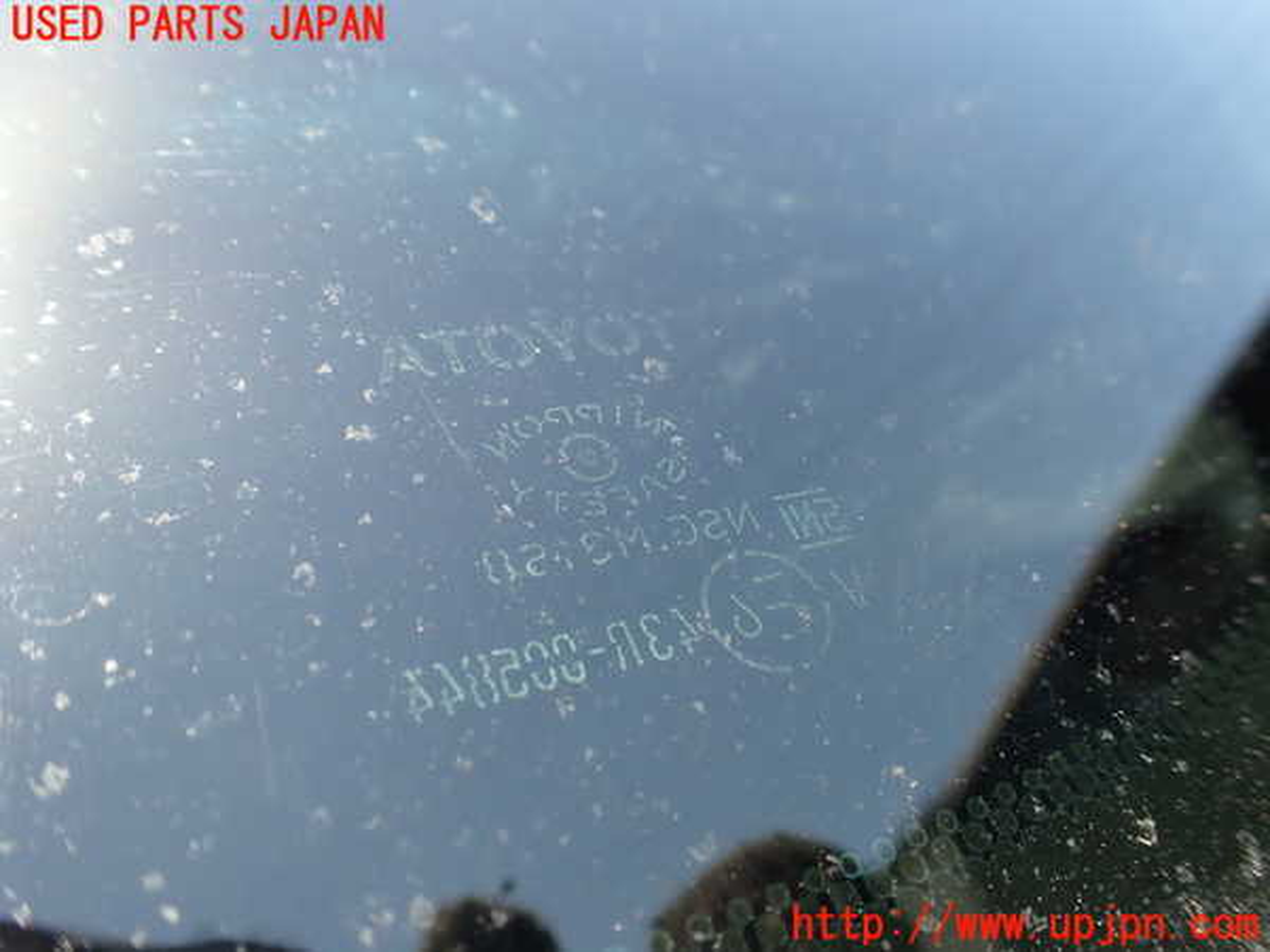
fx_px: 1101
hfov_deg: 60.0
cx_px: 635
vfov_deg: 46.8
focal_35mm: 30
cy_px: 476
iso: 100
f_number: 3.2
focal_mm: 5.4
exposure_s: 1/160
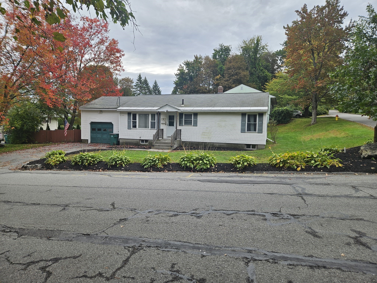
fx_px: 250
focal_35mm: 23
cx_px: 188
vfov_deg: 58.9
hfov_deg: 73.9
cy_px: 142
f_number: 1.8
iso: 25
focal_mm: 5.4
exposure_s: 1/362
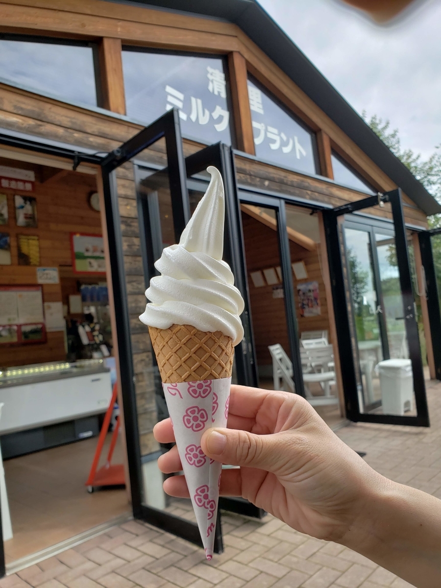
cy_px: 294
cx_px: 220
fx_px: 442
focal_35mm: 26
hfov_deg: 53.1
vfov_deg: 67.3
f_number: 2.4
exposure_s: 1/734
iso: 50
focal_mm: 4.3
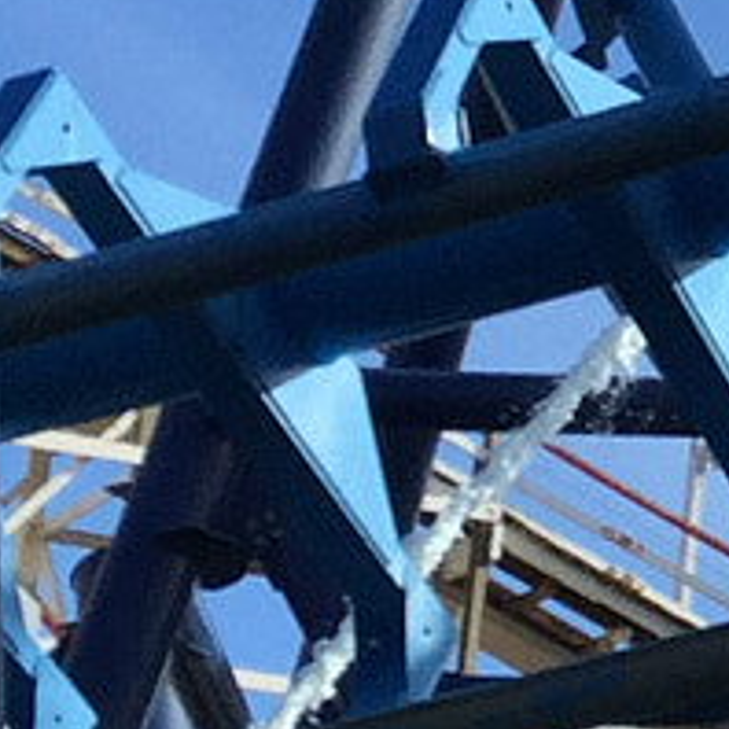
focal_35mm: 207
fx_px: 4932
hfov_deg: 7.6
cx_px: 2054
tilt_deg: +24.2
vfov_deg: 8.3
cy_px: -261
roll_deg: +2.4
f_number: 2.2
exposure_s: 1/1980
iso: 32
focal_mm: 4.15
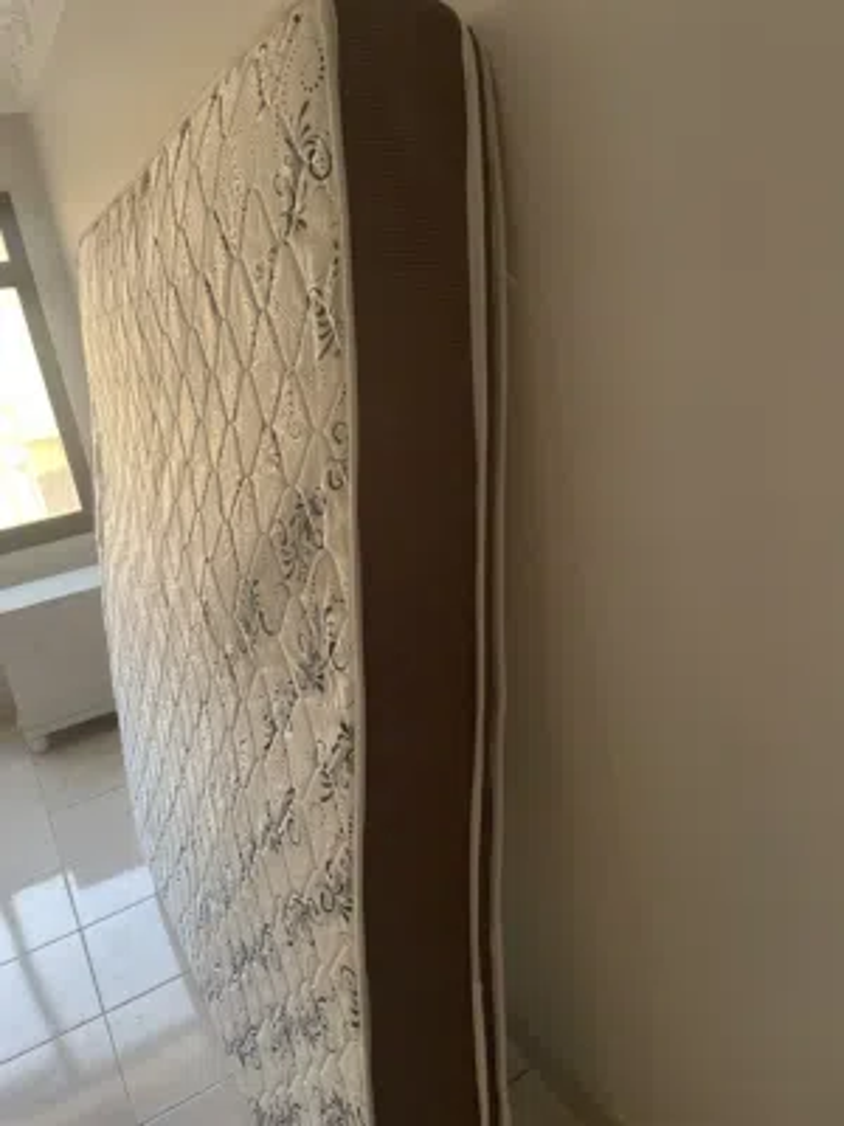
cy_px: 563
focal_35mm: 26
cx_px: 422
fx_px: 845
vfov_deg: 67.3
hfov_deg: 53.1
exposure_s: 1/60
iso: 400
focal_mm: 4.2
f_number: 1.6
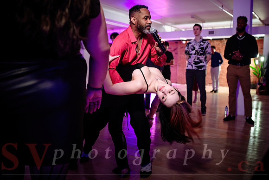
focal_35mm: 33
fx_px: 246
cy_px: 99
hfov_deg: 57.0
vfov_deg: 40.1
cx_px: 158
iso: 2000
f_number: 2
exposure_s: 1/125
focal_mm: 28
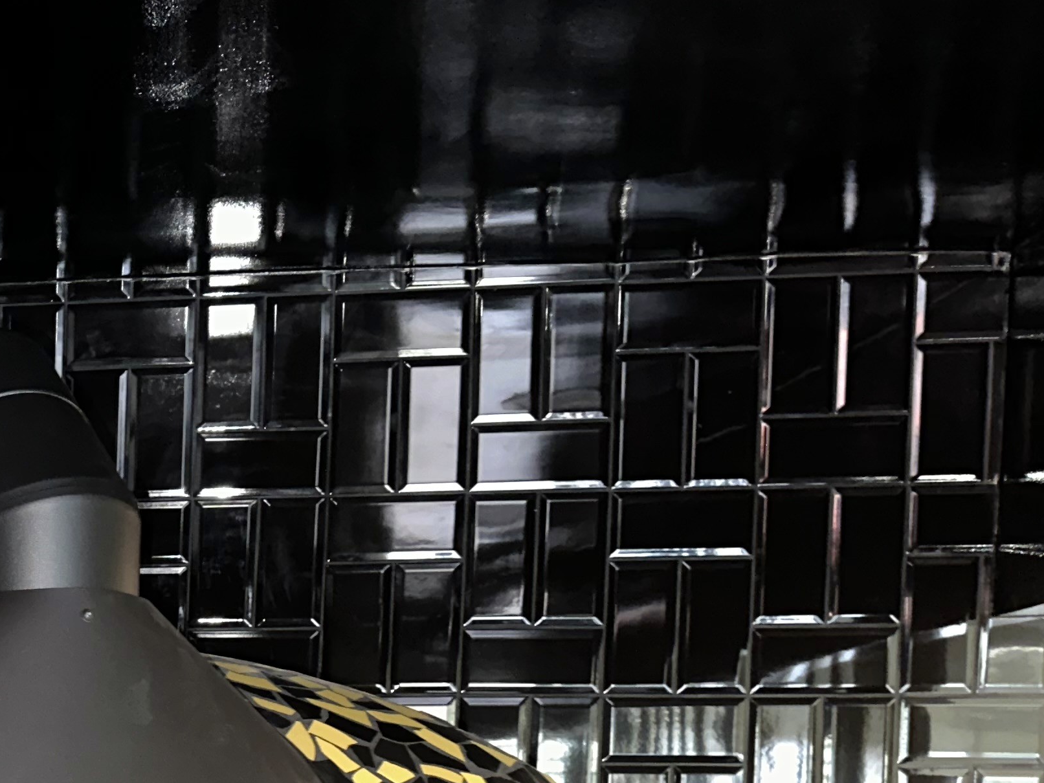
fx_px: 1810
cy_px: 923
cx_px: -137
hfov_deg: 28.8
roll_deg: -0.8
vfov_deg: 22.6
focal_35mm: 60
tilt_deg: -3.7
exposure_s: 1/4
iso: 400
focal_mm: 6.86
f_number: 1.78
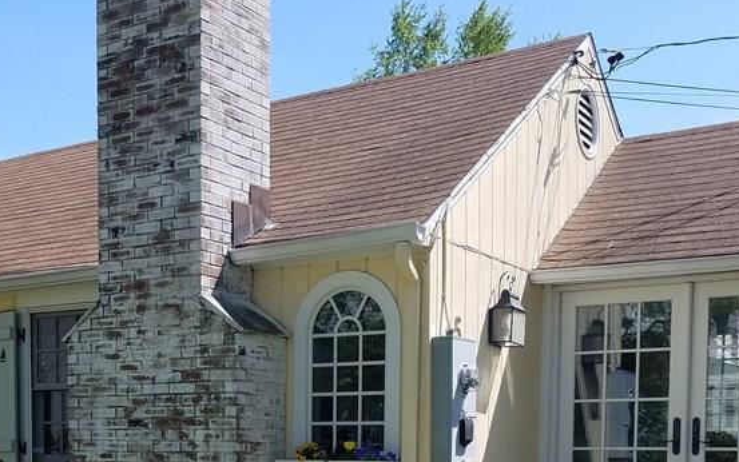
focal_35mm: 51
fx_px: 1027
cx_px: 265
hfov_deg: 39.2
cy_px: 463
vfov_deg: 24.2
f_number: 1.7
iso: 50
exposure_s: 1/1708
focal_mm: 4.2
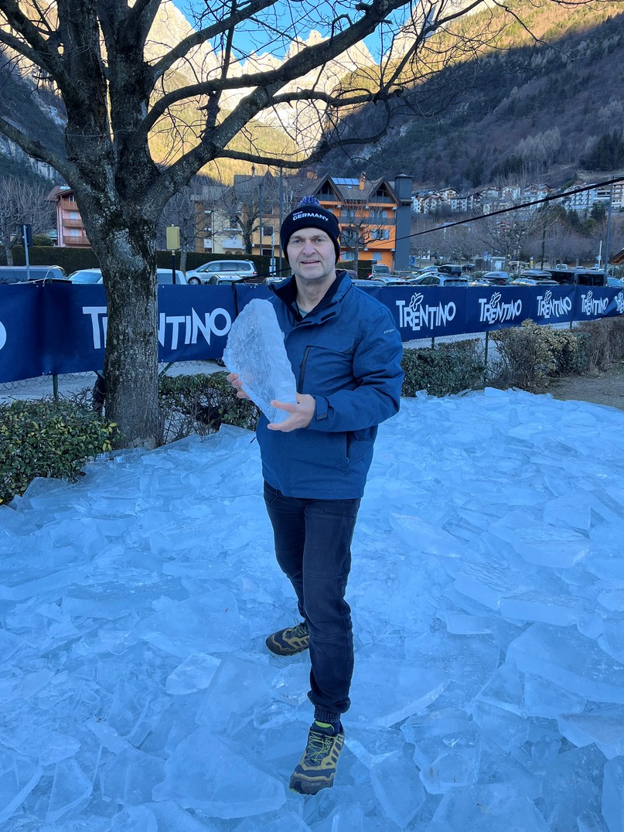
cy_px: 370
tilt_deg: -8.7
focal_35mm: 29
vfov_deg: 61.5
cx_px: 336
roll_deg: -0.7
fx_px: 697
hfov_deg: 48.2
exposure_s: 1/378
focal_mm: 5.1
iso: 50
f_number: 1.6
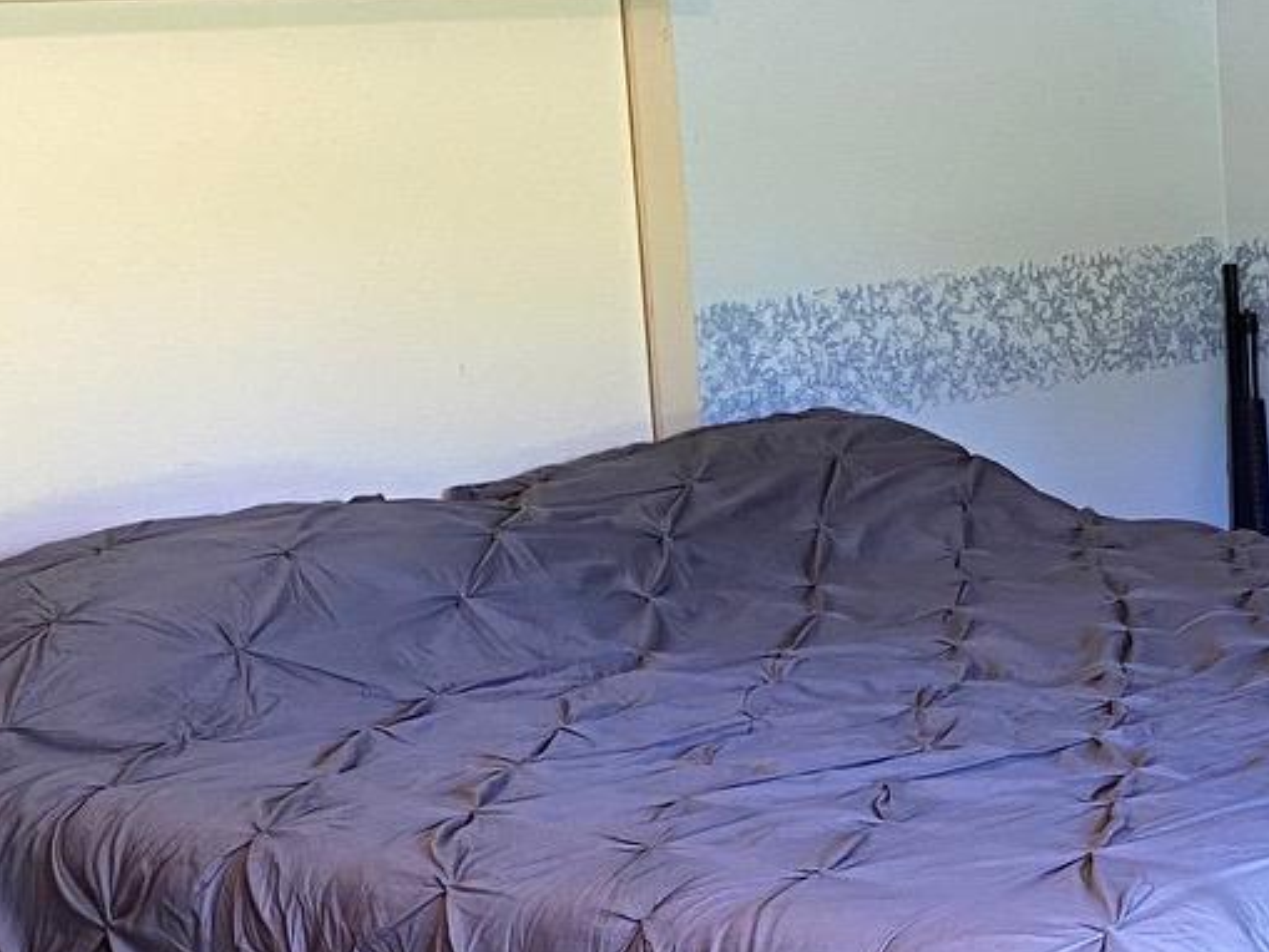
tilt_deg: -10.0
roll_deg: +2.7
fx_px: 3777
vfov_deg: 14.4
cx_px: 1274
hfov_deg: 18.6
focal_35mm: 103
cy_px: 593
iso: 160
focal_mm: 4.25
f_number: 1.8
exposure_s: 1/60
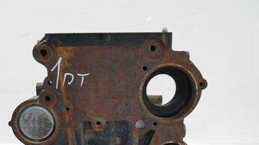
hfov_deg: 48.1
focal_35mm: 42
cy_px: 124
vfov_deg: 27.5
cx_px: 102
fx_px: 288
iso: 640
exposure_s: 1/60
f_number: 3.5
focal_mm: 14
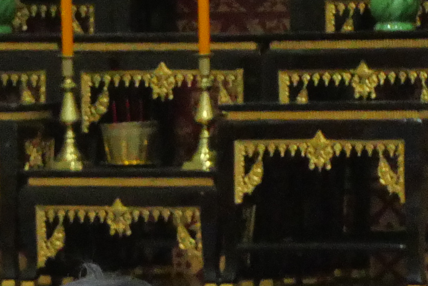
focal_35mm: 546
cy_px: 577
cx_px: -645
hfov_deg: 3.7
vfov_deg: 2.5
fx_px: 6498
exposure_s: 1/50
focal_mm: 52
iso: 3200
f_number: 5.6
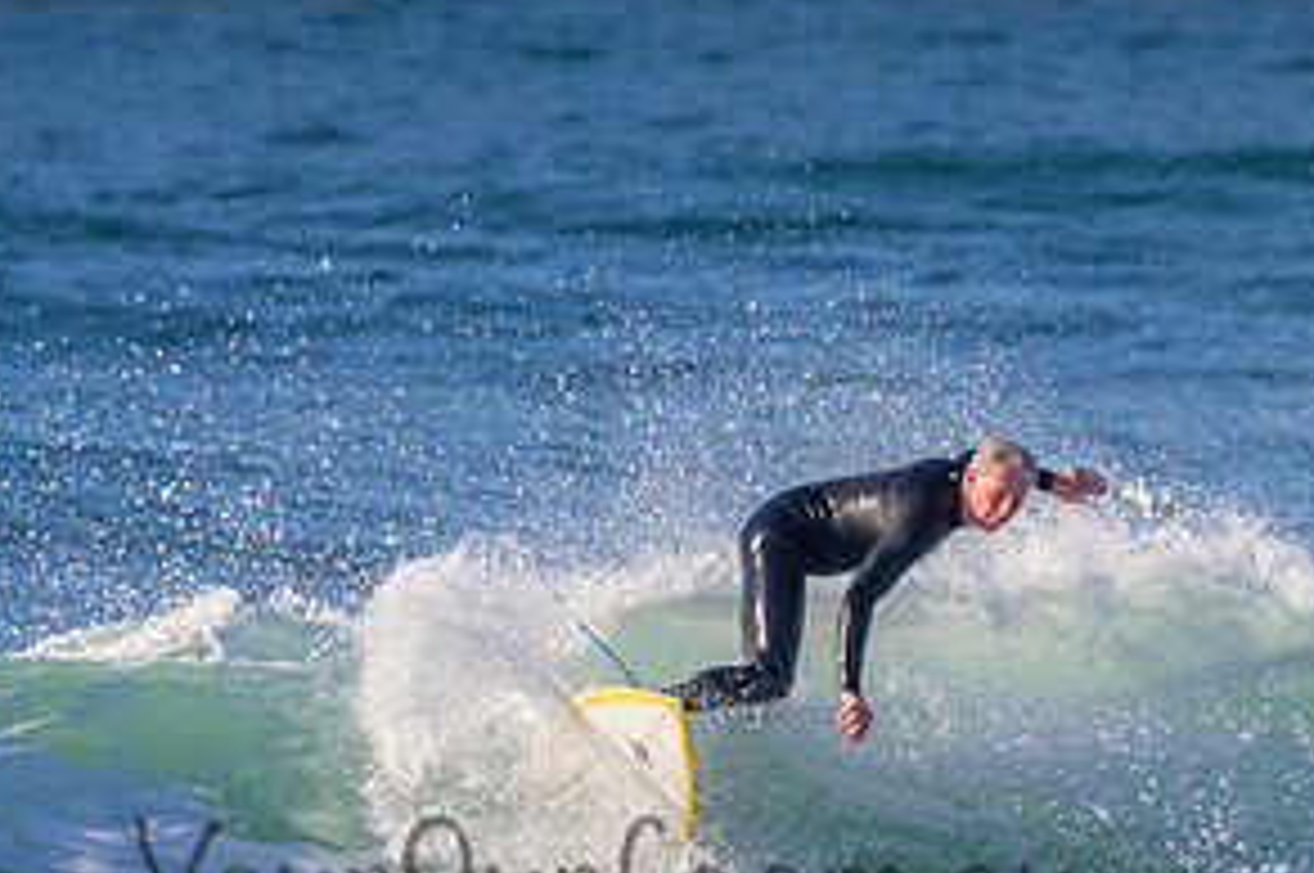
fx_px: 58006
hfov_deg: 1.3
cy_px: 848
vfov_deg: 0.9
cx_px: 598
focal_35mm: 1591
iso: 1000
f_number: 11
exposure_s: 1/1250
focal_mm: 800
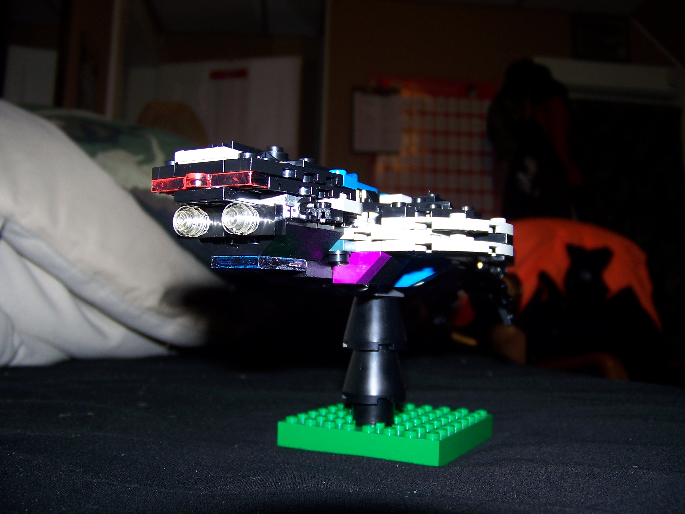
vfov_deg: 39.7
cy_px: 257
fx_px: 712
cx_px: 342
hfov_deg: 51.4
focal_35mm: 36
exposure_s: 1/30
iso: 64
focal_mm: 5.85
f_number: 2.8
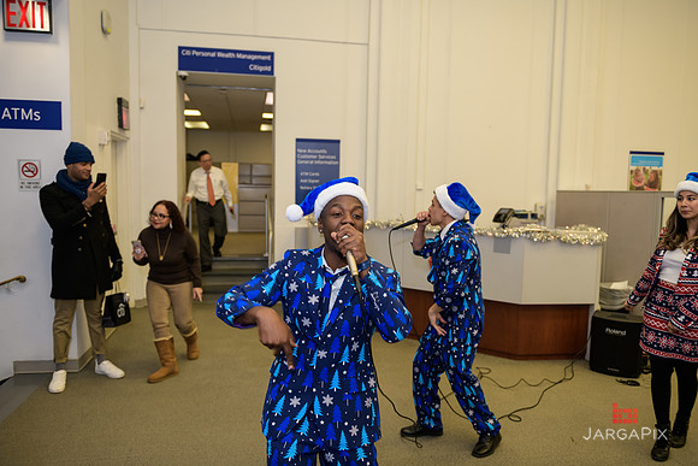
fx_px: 524
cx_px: 349
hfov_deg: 67.4
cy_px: 233
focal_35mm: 27
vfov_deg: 48.0
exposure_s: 1/125
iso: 400
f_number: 3.2
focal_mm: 27
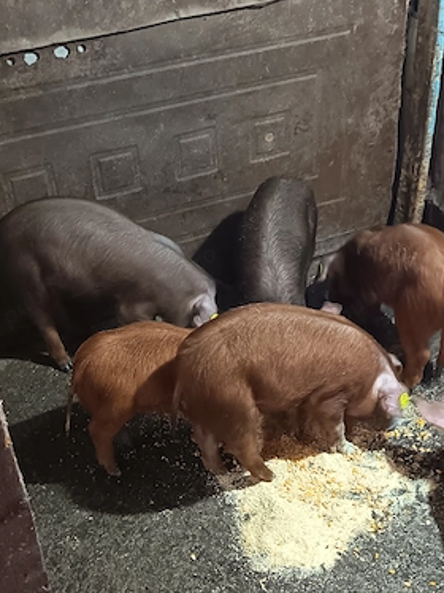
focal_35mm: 46
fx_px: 788
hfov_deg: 31.5
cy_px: 312
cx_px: 220
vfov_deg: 41.2
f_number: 1.75
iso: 2992
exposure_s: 1/25
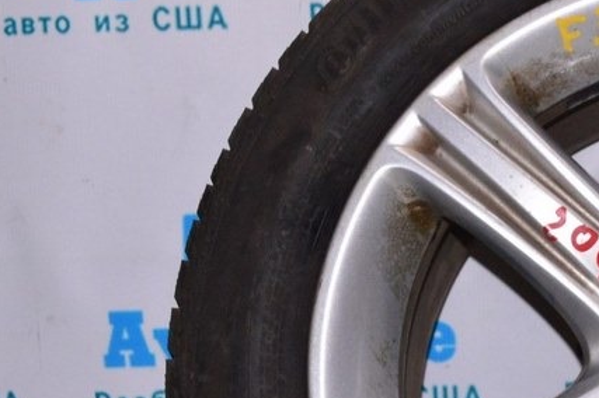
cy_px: 347
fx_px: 1796
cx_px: 713
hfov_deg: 18.0
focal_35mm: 108
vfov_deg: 12.6
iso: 1600
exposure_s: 1/200
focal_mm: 30
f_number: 8
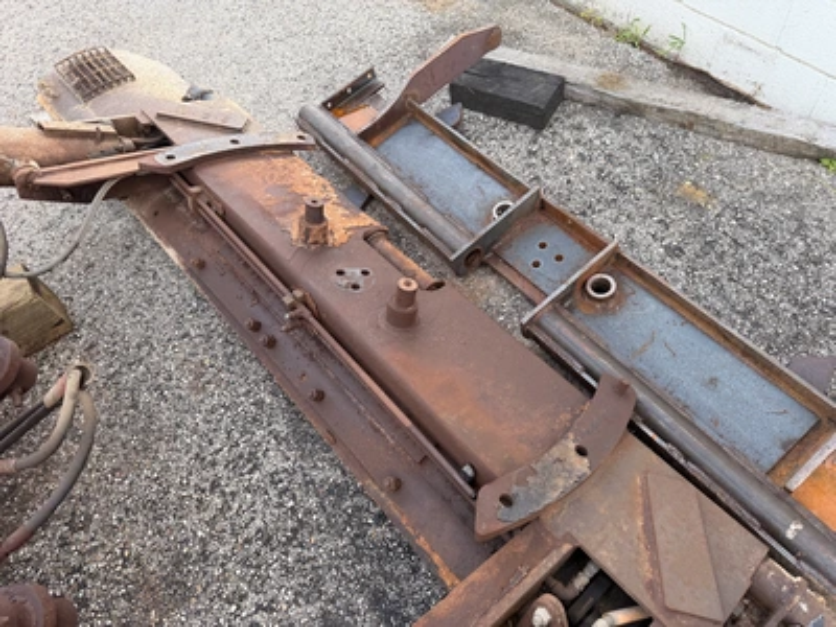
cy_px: 314
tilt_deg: -61.6
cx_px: 418
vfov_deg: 56.8
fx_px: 580
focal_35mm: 24
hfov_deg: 71.6
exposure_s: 1/220
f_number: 1.78
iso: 64
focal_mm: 6.76
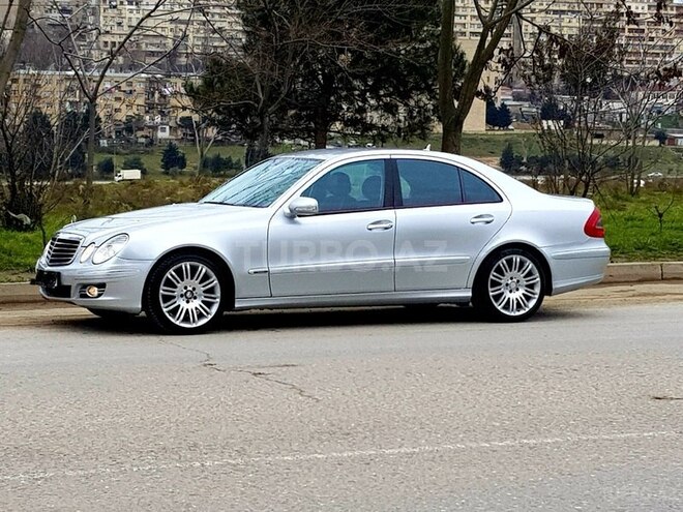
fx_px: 513
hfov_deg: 67.3
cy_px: 256
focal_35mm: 26
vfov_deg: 53.1
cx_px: 342
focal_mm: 4.2
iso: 40
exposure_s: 1/1316
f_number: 1.7
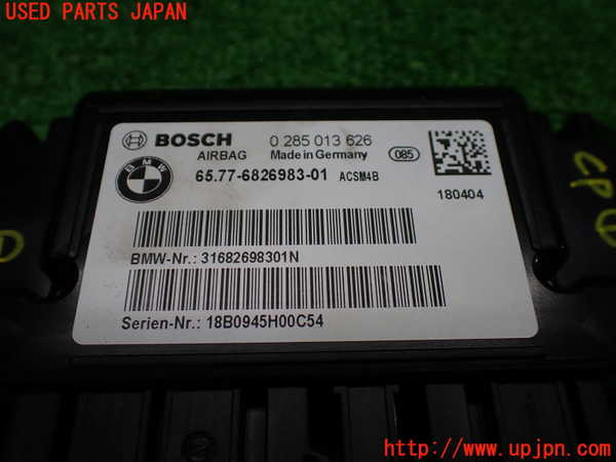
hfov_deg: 60.0
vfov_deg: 46.8
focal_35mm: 30
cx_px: 308
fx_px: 534
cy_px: 231
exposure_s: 1/125
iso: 100
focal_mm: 5.4
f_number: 2.3
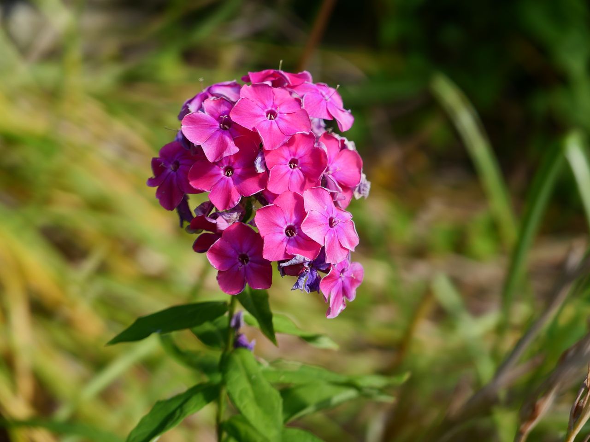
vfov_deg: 19.6
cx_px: 295
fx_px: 1278
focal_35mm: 75
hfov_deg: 26.0
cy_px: 221
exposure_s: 1/2000
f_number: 2.8
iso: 200
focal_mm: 34
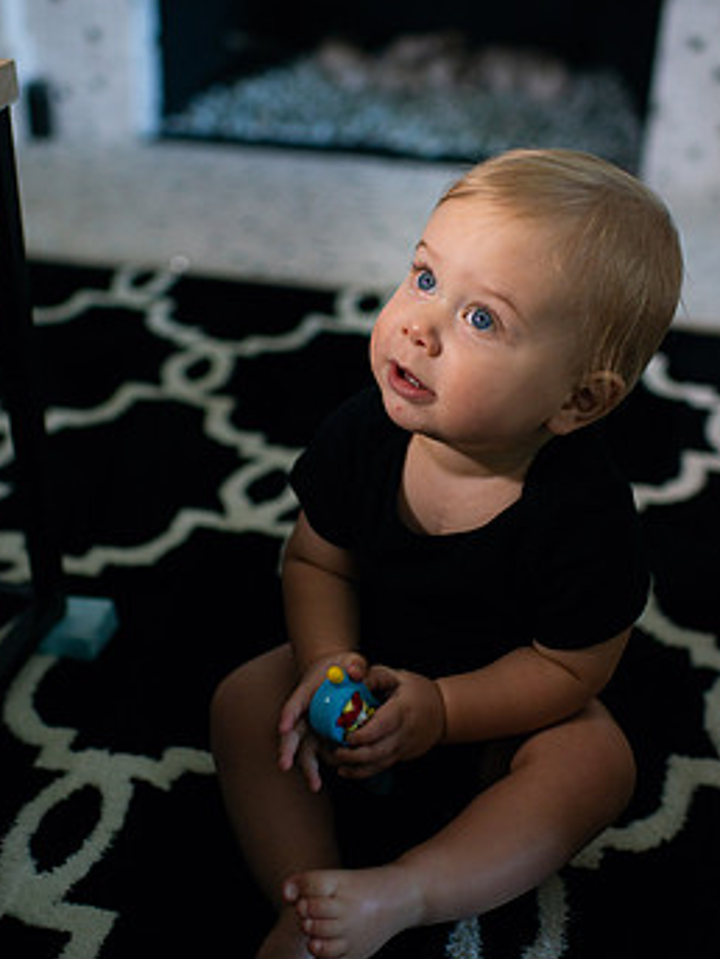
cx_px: 354
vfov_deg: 42.9
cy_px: 463
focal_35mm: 44
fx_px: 1220
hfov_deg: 32.9
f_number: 2
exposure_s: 1/1250
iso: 640
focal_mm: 35
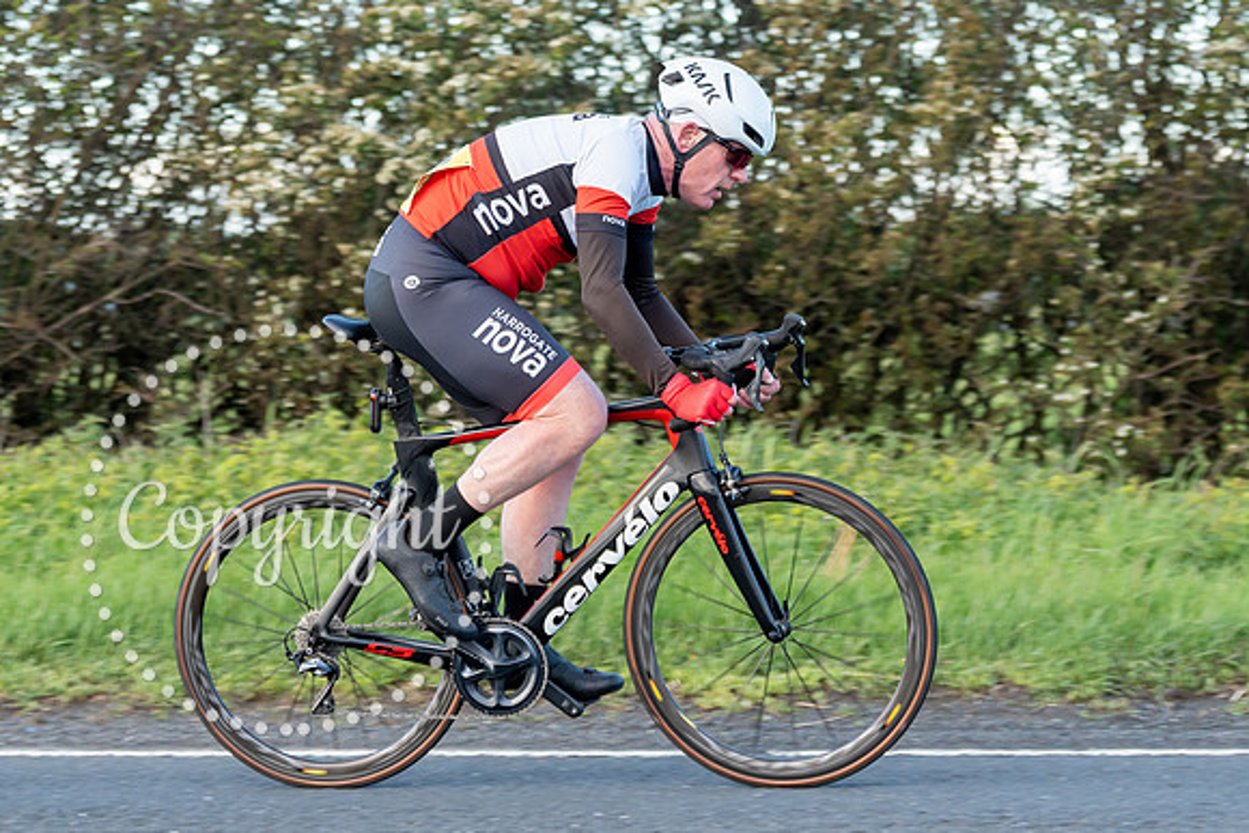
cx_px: 624
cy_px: 154
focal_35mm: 118
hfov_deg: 17.4
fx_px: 4078
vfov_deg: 11.6
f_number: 3.2
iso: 500
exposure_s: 1/640
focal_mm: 70
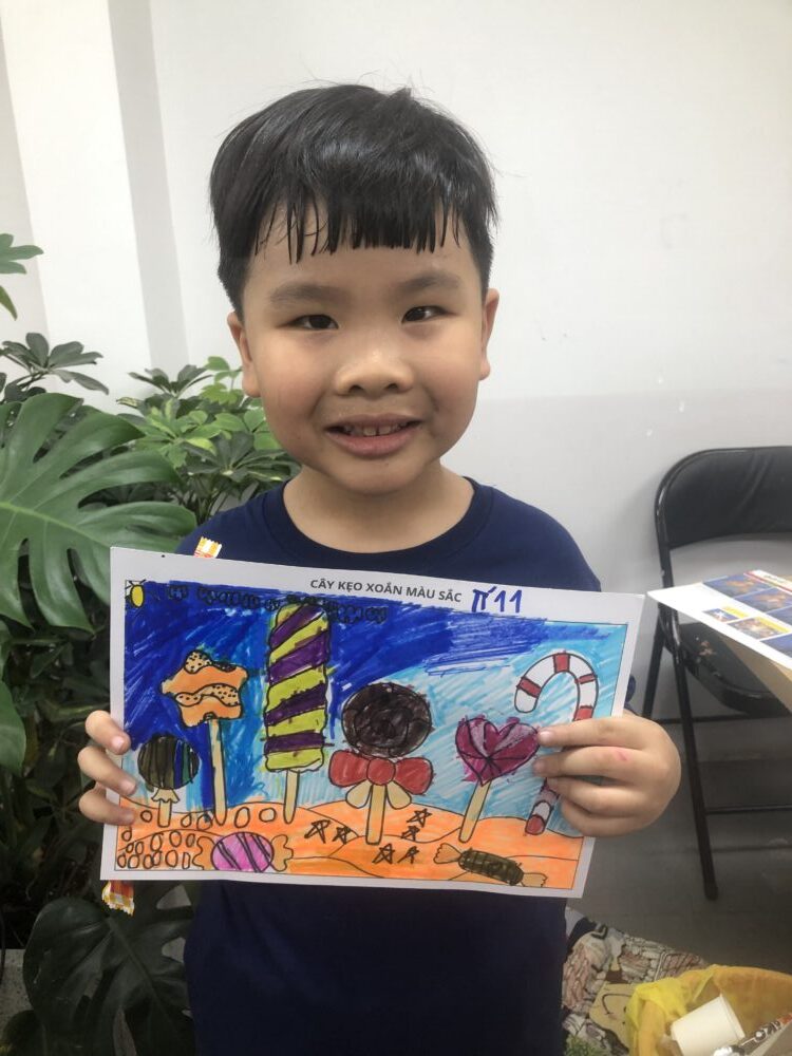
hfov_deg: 49.7
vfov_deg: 63.4
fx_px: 854
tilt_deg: -18.2
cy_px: 528
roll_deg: +1.6
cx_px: 396
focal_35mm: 28
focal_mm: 3.99
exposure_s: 1/30
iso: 25
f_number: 1.8
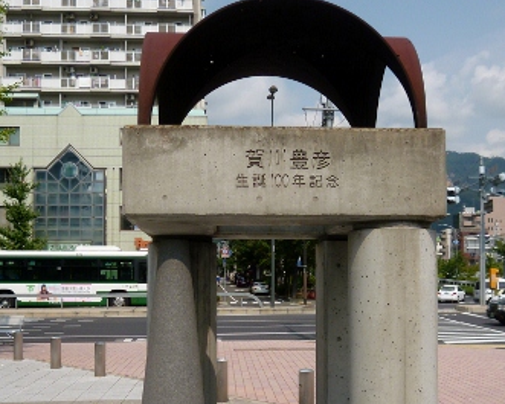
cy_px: 259
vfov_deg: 30.1
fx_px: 748
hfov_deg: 37.3
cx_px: 278
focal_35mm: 50
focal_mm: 6
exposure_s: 1/200
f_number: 9
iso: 100
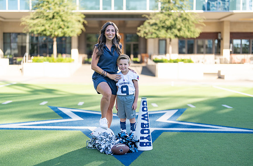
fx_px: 383
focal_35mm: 55
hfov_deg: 36.5
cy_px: 89
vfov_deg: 24.4
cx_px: 117
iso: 100
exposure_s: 1/2500
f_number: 1.2
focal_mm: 50
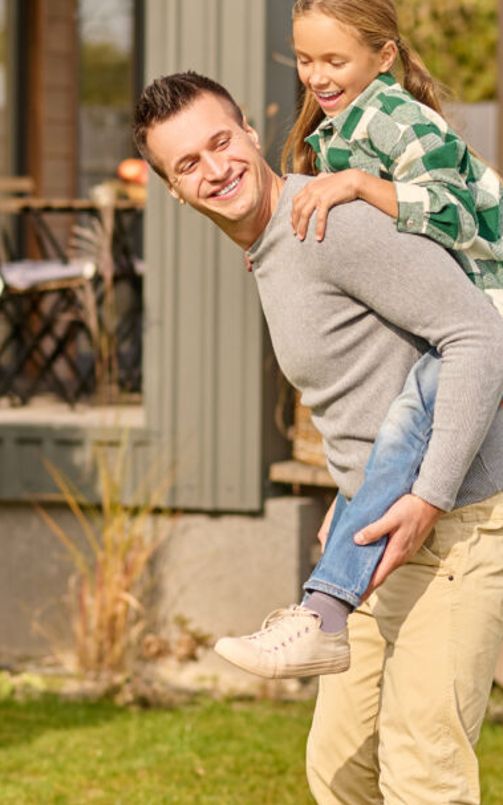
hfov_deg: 9.0
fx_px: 3205
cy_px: 373
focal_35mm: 146
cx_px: 134
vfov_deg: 14.3
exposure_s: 1/2000
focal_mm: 85
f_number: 2.8
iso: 125
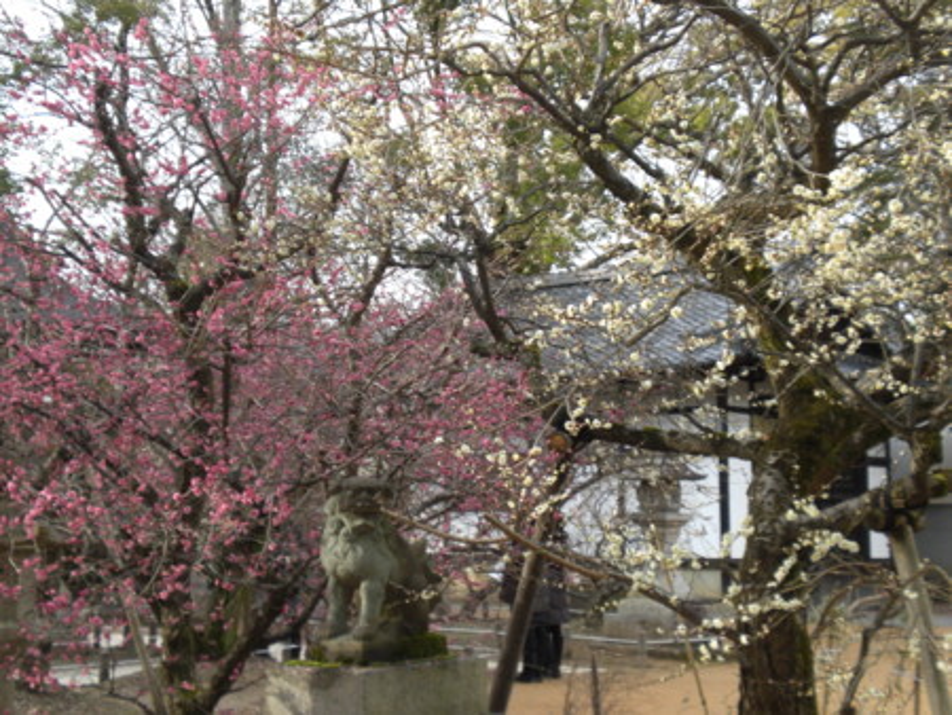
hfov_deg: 30.7
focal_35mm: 63
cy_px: 358
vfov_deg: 23.3
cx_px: 476
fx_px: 1734
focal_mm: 10.4
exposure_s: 1/80
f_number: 4
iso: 50
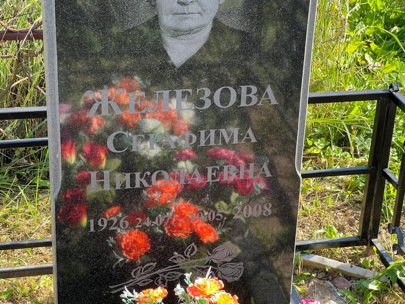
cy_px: 152
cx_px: 202
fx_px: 901
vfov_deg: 19.1
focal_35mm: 77
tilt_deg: -26.5
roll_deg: -0.6
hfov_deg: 25.3
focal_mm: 9
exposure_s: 1/121
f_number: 2.8
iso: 40
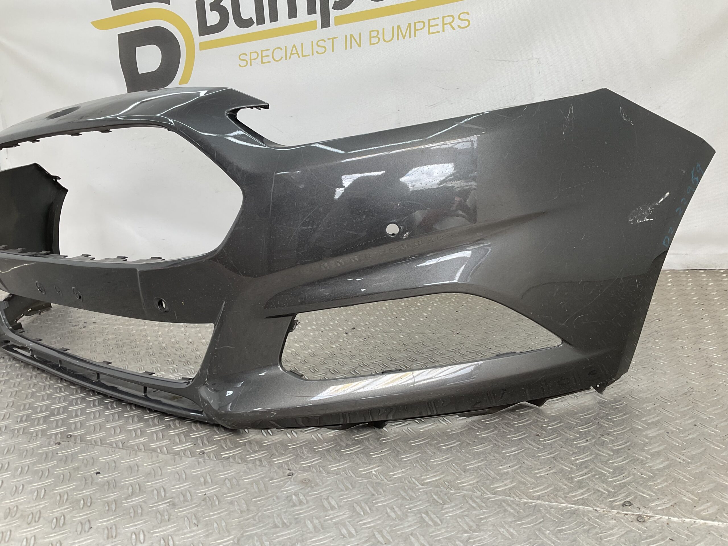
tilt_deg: -12.9
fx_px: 610
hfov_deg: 61.7
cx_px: 364
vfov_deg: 48.2
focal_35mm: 29
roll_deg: +4.7
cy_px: 273
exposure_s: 1/120
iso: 16
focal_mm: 3
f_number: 1.8
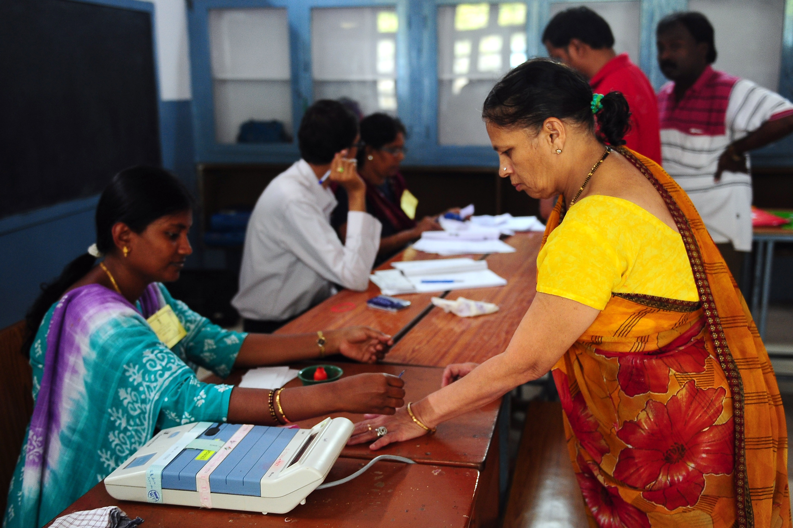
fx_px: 704
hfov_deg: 58.7
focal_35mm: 32
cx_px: 396
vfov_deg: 41.1
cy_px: 264
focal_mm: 32
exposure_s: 1/50
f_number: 2.8
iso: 1000
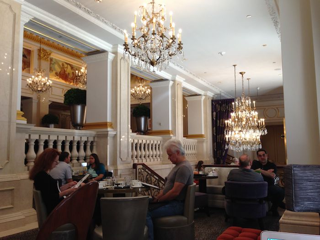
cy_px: 120
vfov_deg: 42.9
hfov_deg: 55.4
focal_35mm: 33
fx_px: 305
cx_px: 160
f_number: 2.4
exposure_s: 1/24
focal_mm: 4.12
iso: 50
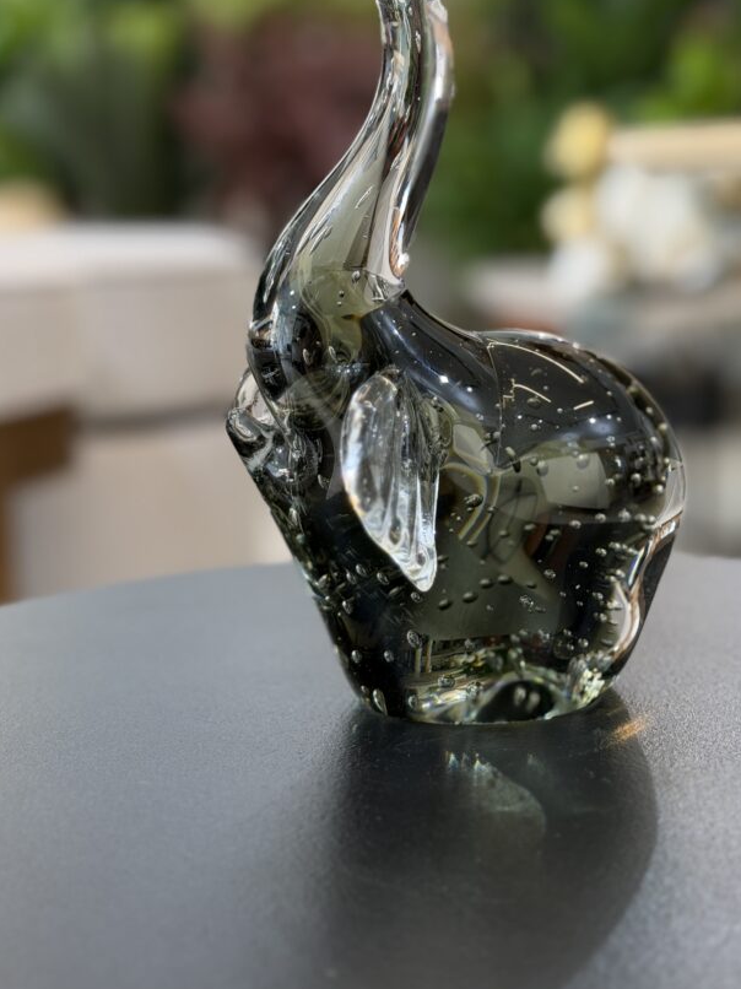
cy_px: 398
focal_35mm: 61
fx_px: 1742
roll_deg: +0.5
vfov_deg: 31.6
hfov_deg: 24.0
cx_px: 449
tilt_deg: -6.9
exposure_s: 1/60
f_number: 1.78
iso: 200
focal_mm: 6.76
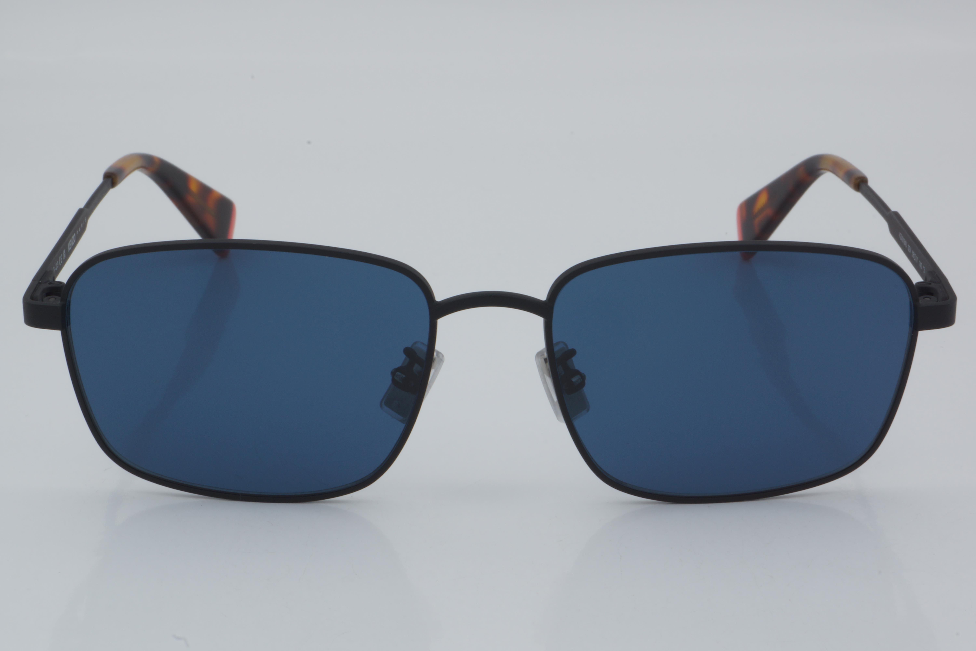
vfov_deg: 16.6
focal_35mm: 82
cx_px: 488
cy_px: 326
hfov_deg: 24.6
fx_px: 2236
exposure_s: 1/4
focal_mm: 55
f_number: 32
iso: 100
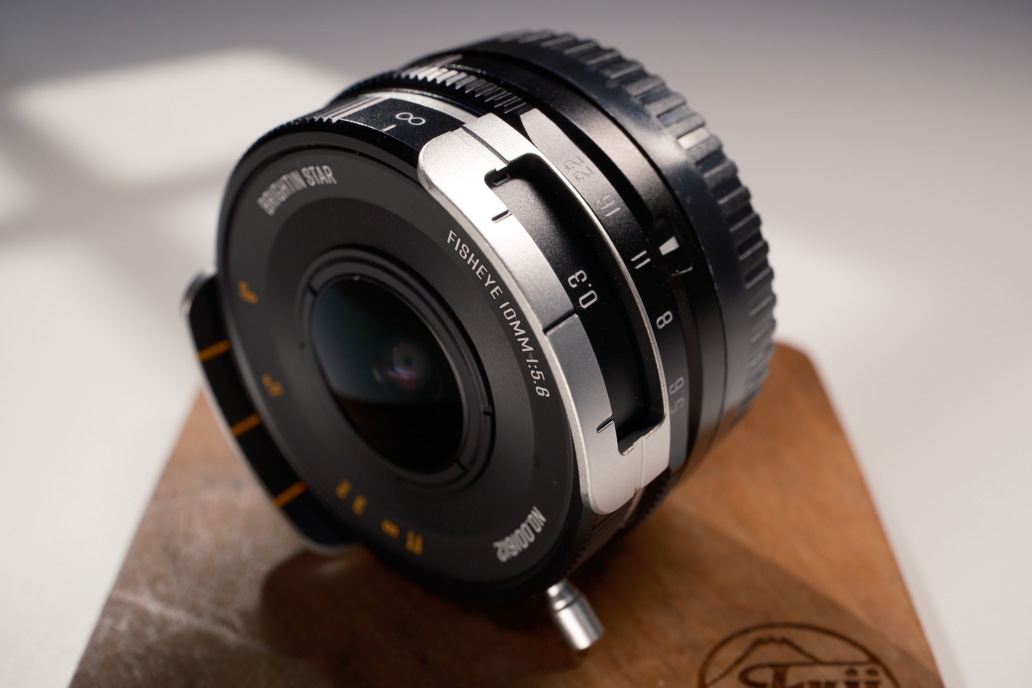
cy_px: 344
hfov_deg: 43.6
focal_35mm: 45
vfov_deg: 29.9
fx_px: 1290
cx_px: 516
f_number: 8
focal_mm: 30
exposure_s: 1/42
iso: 640
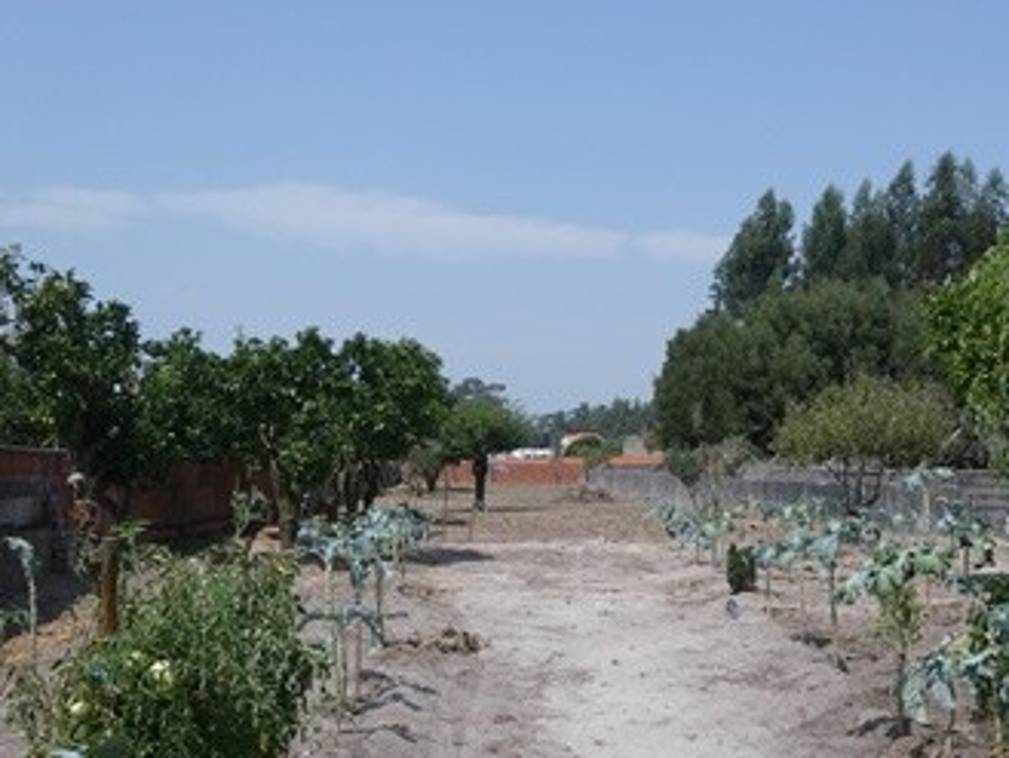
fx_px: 1021
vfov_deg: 40.3
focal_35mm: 35
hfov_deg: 52.2
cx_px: 613
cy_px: 500
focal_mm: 4.3
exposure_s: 1/1000
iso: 80
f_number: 3.3
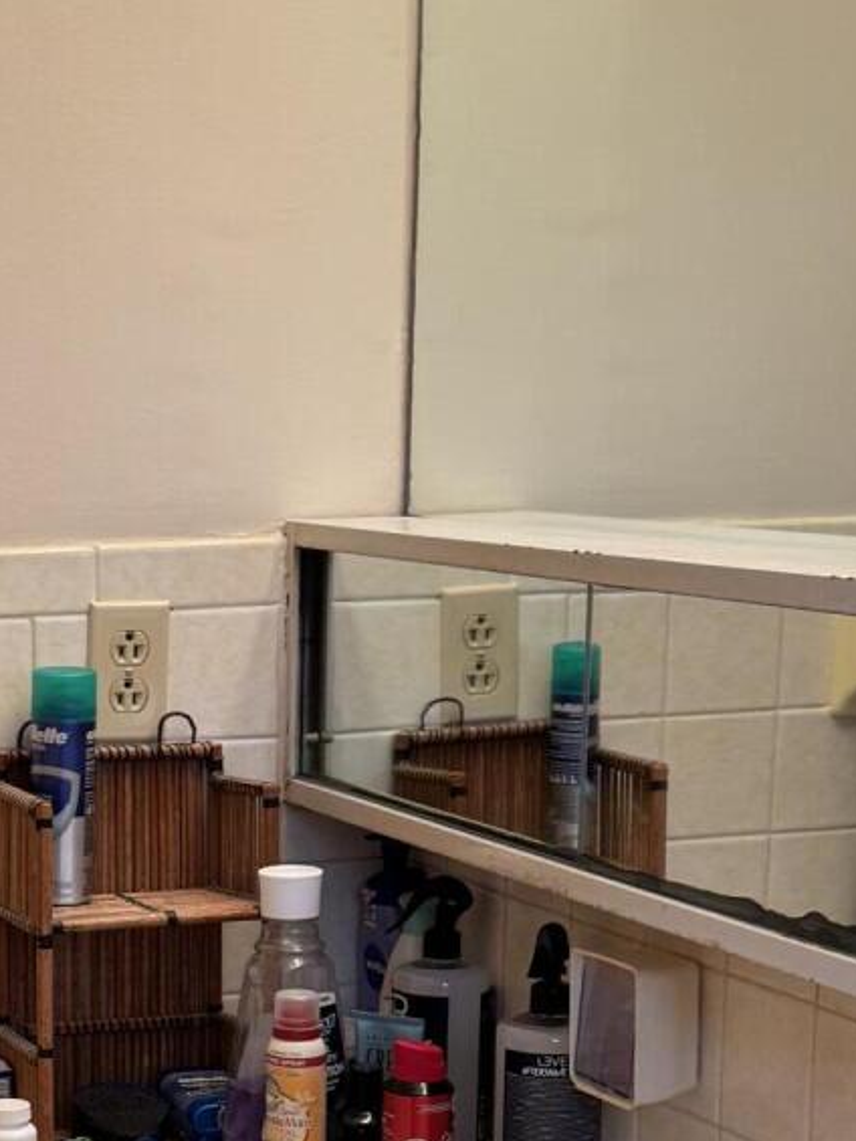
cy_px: 1066
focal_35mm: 85
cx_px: -8
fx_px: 2802
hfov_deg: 17.0
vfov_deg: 22.4
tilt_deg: -12.8
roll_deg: +1.2
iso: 100
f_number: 1.78
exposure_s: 1/120
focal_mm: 6.76
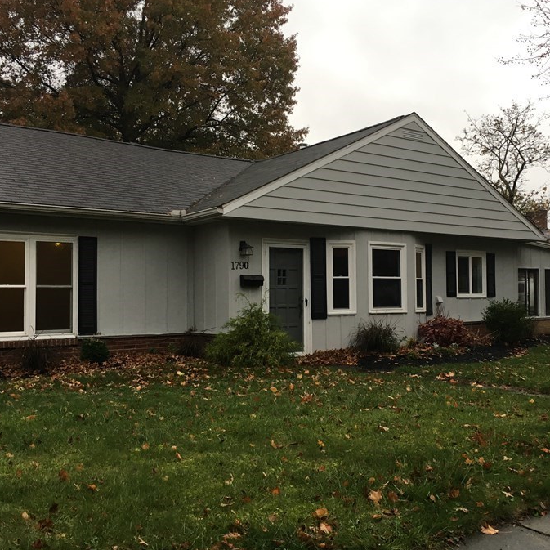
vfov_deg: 42.8
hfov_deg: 42.7
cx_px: 315
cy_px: 277
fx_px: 701
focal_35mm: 39
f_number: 2.2
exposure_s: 1/30
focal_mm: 4.15
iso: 25
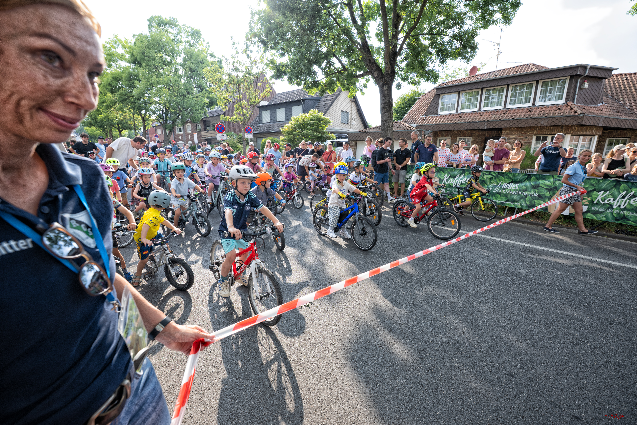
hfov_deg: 104.3
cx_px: 318
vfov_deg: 81.2
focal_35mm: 14
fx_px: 248
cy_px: 212
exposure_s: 1/200
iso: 160
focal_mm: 14
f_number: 5.6
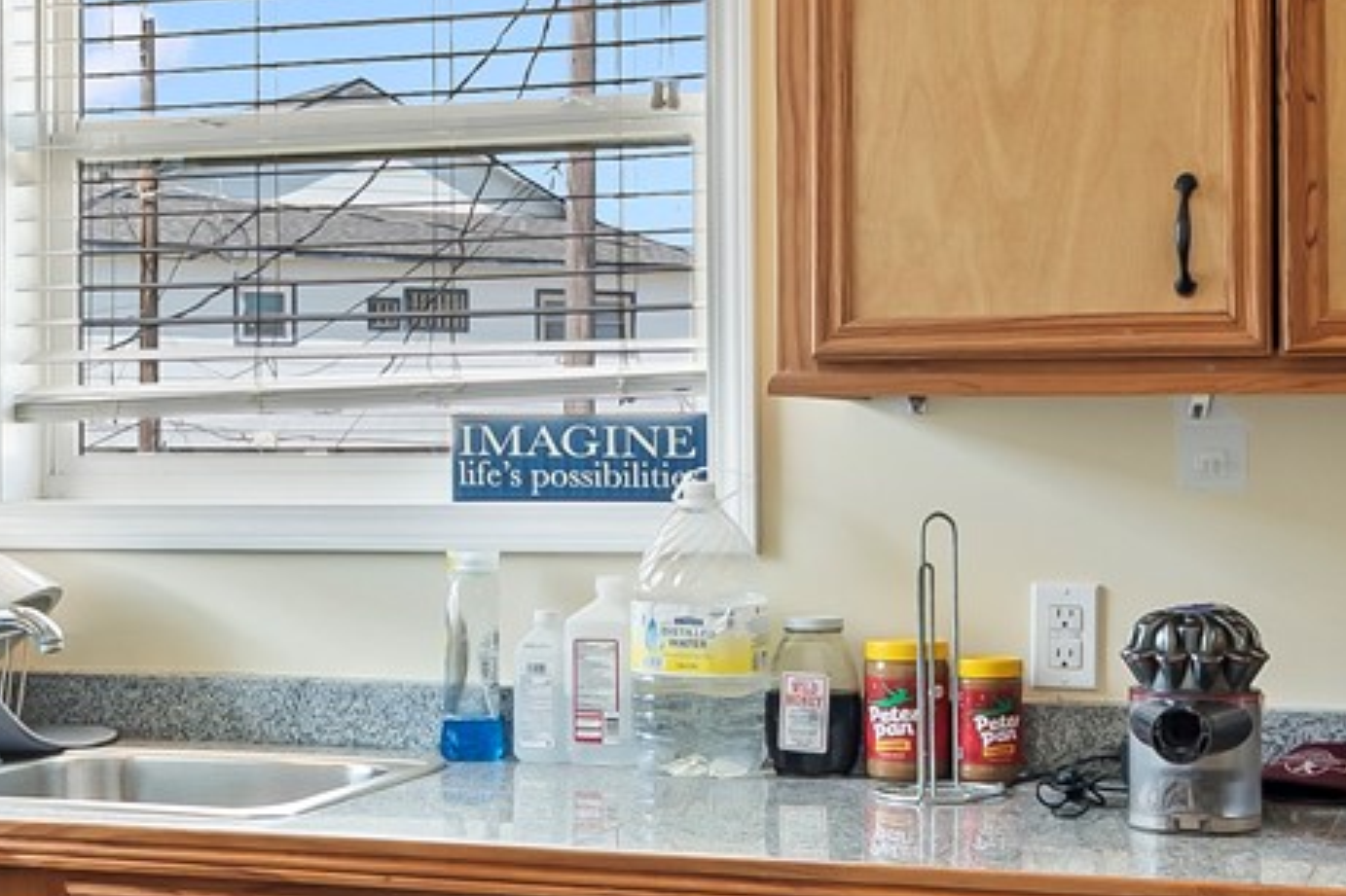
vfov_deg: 20.6
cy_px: 441
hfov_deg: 30.5
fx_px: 2467
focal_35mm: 66
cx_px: 604
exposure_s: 1/5
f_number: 6.3
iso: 125
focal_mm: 14
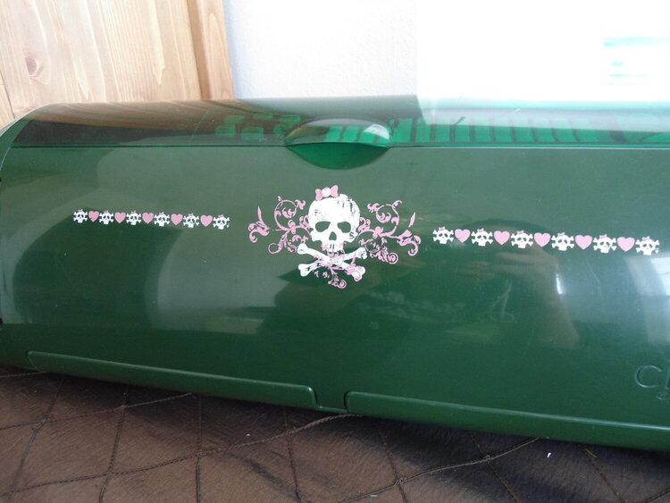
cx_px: 335
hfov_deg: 67.3
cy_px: 252
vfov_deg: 53.1
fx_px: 503
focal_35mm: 26
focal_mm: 4.7
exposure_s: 1/30
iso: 200
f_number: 2.8
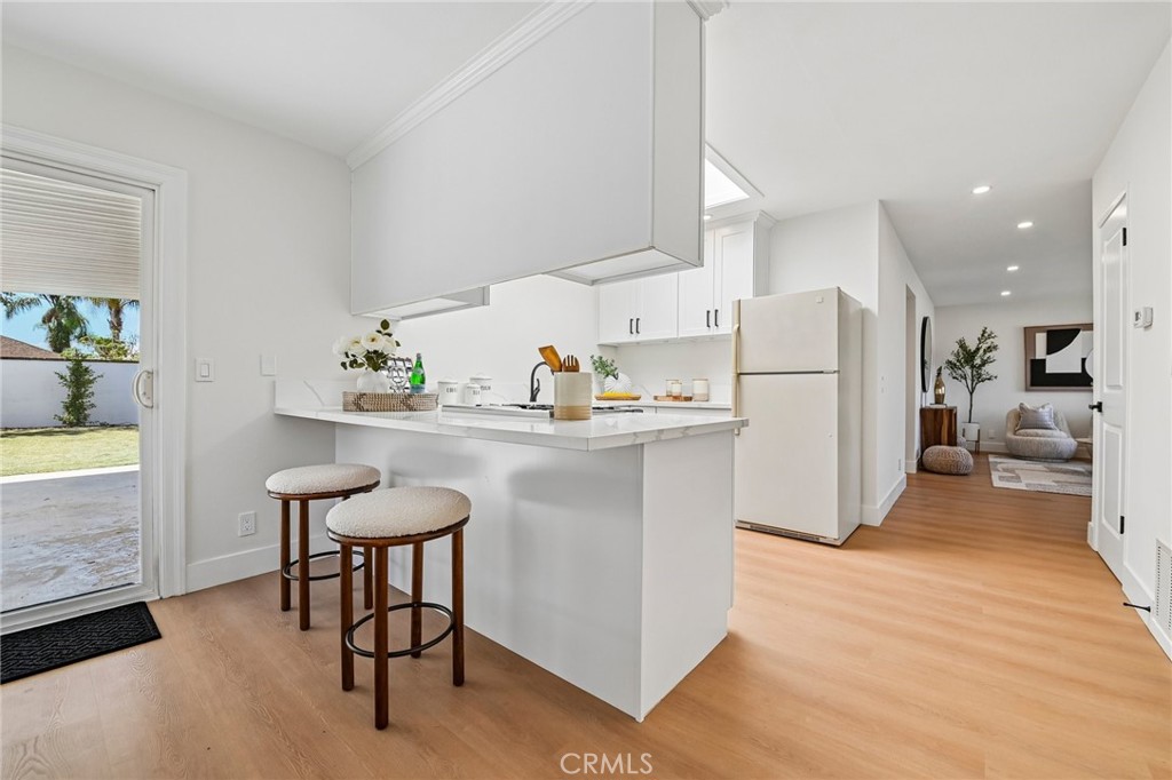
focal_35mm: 14
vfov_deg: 81.2
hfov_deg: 104.3
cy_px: 390
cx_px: 586
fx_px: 456
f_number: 8
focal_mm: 14
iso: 250
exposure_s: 1/40
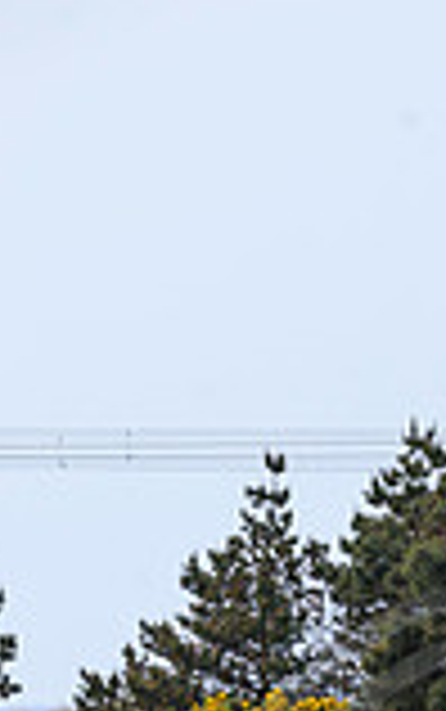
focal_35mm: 1163
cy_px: 1008
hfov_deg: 1.1
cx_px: 604
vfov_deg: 1.8
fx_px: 22577
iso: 800
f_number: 7.1
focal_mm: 400
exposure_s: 1/1250
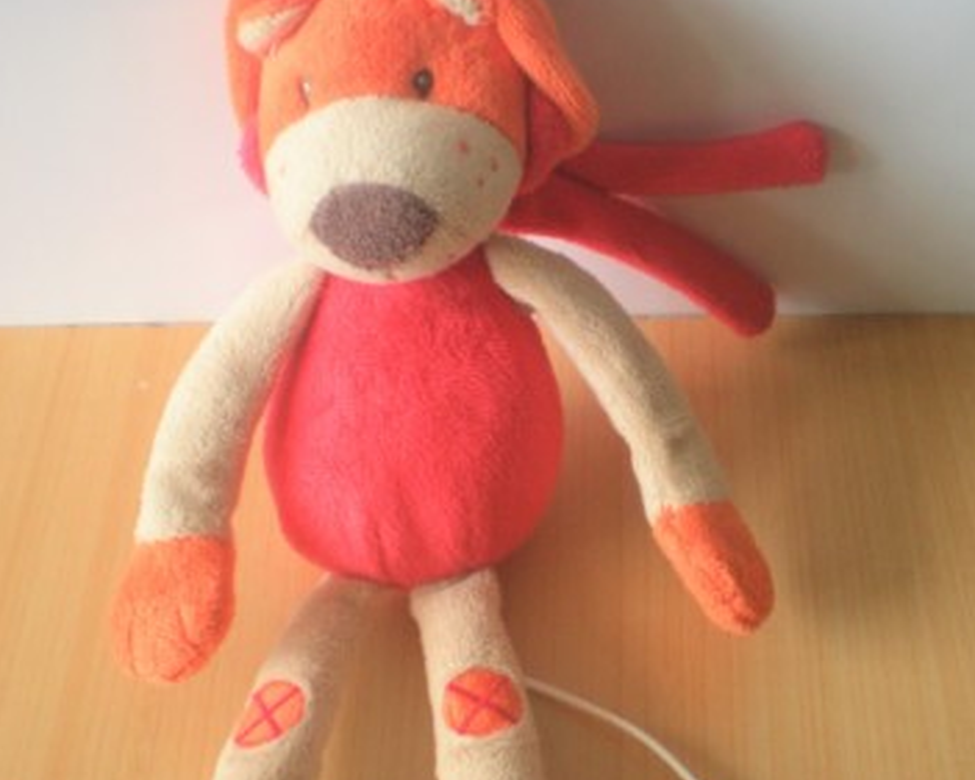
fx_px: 1588
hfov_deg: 34.1
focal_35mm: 55
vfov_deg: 27.6
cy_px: 427
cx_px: 519
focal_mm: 6.3
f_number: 3.1
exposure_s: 1/58.5
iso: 200
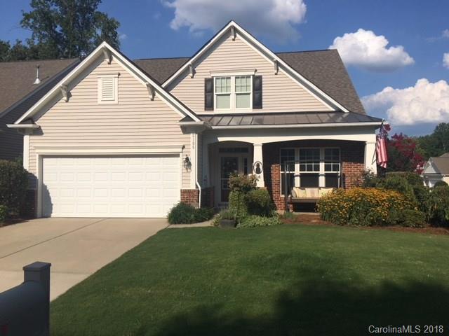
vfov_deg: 48.2
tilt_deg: +3.2
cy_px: 168
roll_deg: +0.3
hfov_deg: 61.7
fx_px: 376
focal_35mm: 29
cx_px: 224
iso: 25
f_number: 2.2
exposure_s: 1/3497
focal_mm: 4.15
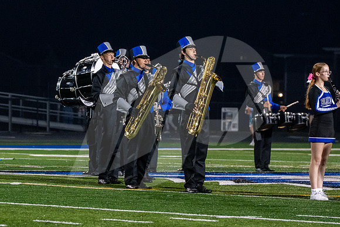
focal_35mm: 299
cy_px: 94
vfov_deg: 4.6
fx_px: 2828
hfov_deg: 6.9
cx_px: 137
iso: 5000
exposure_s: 1/320
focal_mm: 200
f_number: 5.6
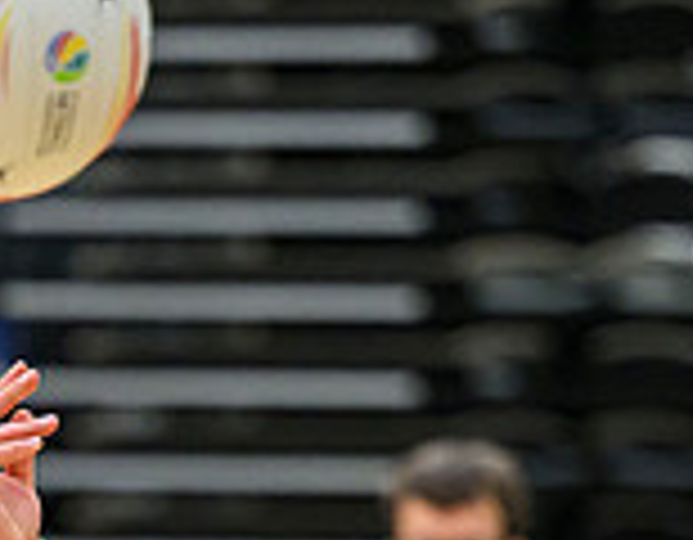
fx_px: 14538
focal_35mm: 716
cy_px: 1182
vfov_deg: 2.1
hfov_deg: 2.7
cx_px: -213
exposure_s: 1/1250
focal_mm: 125
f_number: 2.8
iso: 3200
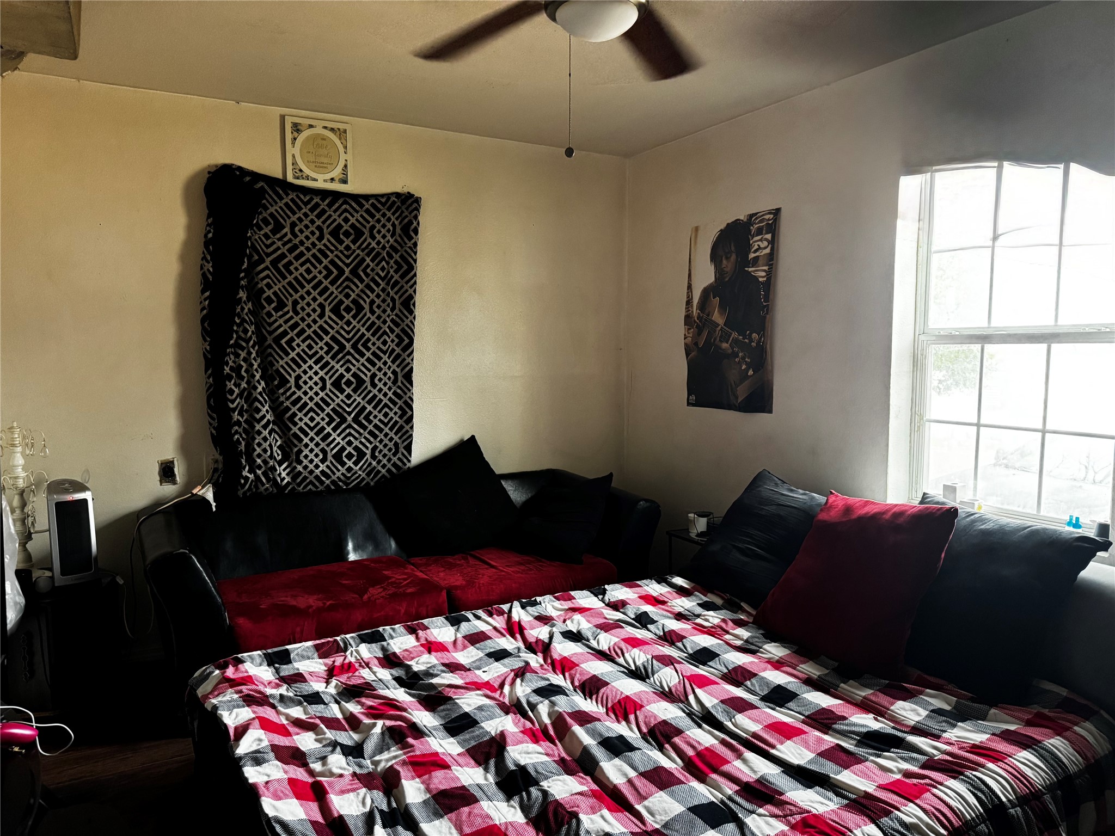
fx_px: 773
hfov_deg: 71.6
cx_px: 558
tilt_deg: -5.2
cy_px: 418
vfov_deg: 56.8
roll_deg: -1.7
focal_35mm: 24
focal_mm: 6.76
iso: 640
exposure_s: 1/60
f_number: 1.78
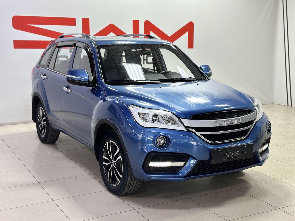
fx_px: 409
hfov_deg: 39.7
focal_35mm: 48
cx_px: 148
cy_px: 110
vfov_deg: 30.3
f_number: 1.78
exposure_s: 1/100
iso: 125
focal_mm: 6.86
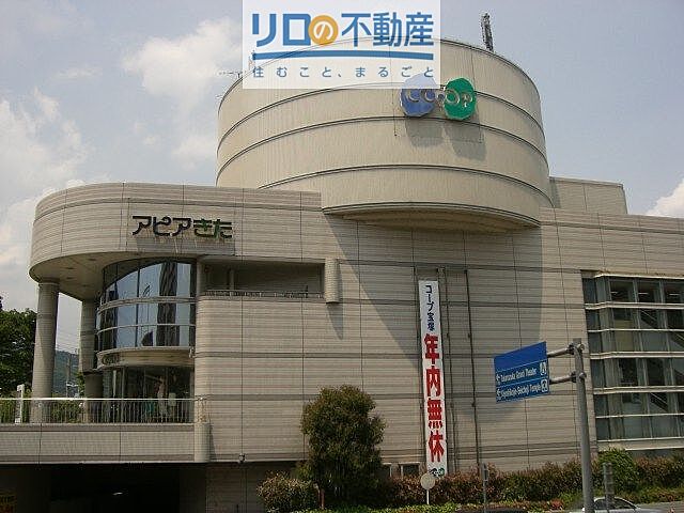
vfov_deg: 37.7
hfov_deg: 49.0
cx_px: 342
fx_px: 751
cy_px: 256
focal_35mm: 38
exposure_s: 1/800
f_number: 4.3
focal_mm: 6.2
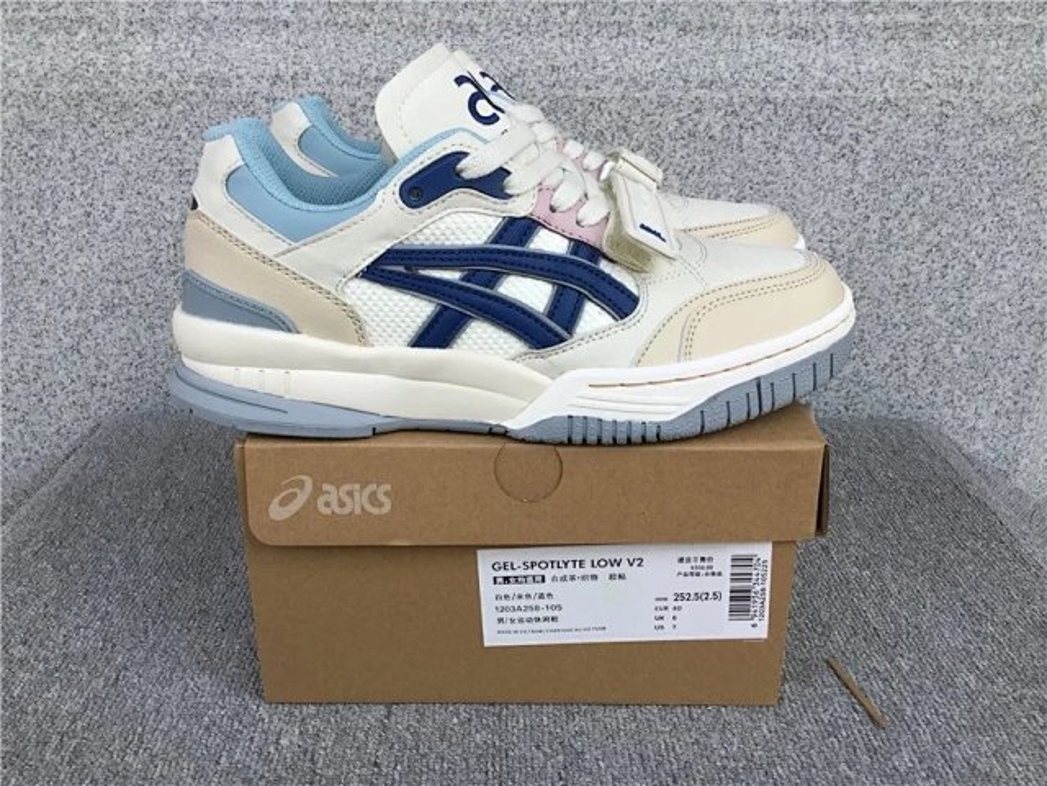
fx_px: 938
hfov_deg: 58.4
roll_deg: +0.0
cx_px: 524
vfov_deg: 45.4
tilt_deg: -21.2
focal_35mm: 31
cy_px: 393
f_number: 2.4
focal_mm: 3.3
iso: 25
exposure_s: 1/554
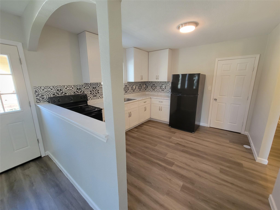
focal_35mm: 13
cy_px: 105
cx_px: 140
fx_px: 105
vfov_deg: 89.9
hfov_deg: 106.2
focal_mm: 2.2
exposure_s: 1/60
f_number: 2.2
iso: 200
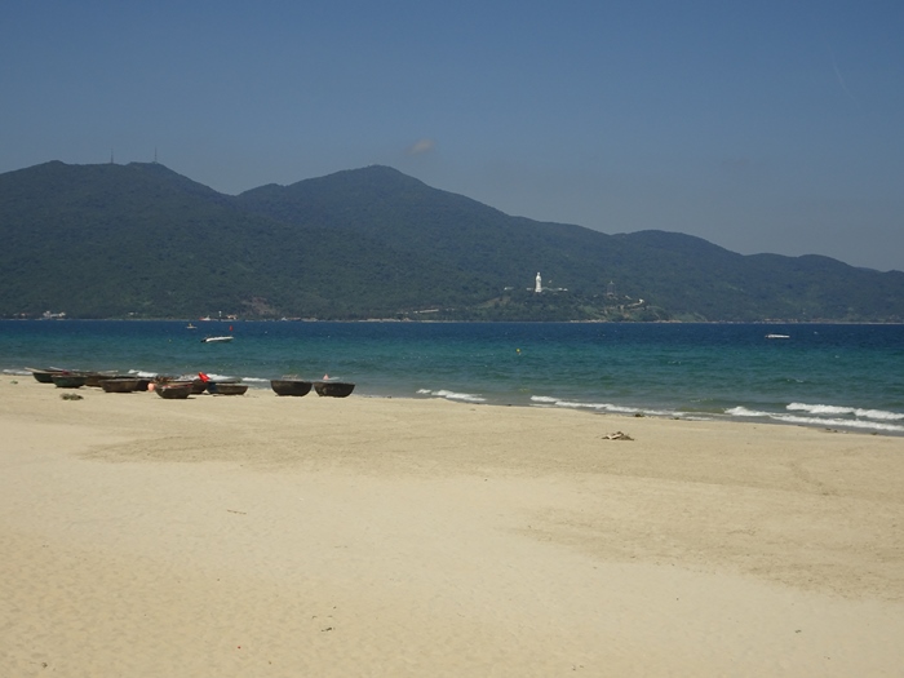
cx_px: 452
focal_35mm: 60
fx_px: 1567
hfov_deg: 32.2
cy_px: 339
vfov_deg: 24.4
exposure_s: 1/1000
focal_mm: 10.23
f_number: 4.5
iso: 80
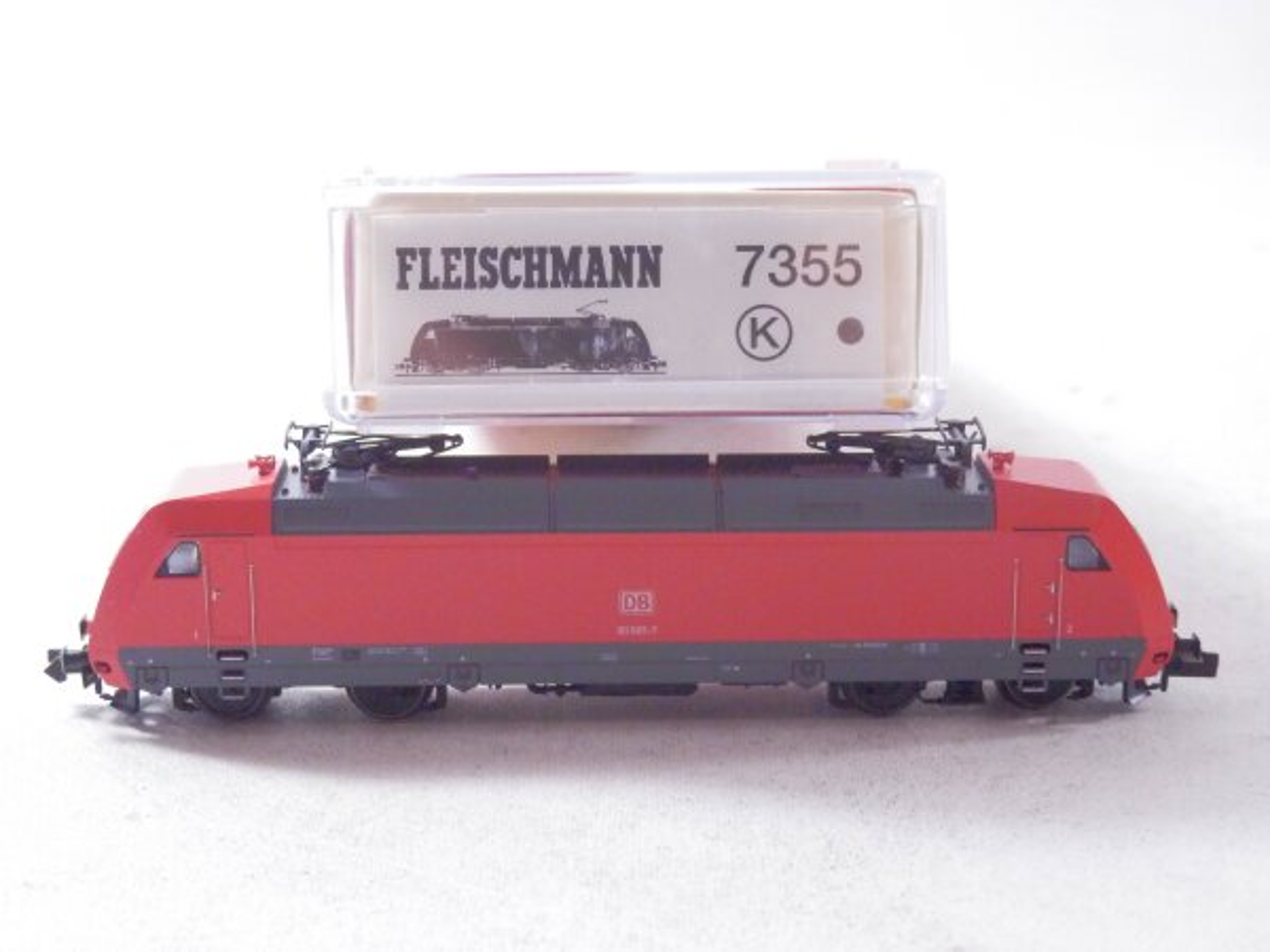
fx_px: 2421
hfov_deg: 29.4
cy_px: 476
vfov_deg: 22.3
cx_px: 635
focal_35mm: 66
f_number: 4.4
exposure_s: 1/160
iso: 1600
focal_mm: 11.9
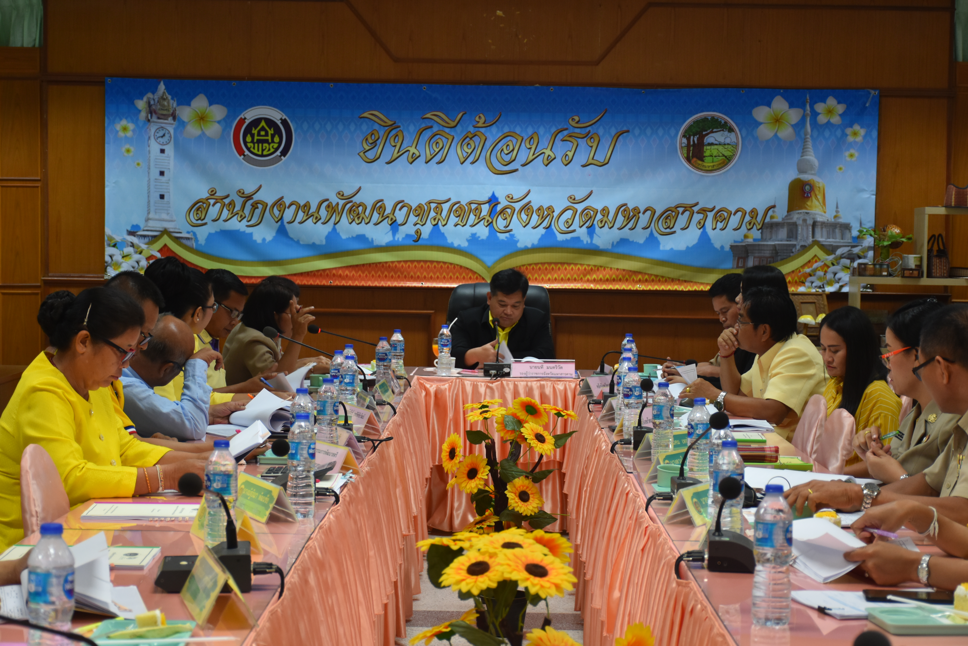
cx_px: 484
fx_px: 1815
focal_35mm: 68
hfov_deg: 29.9
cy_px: 323
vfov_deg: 20.2
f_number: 4.5
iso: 640
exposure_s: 1/60
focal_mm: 45
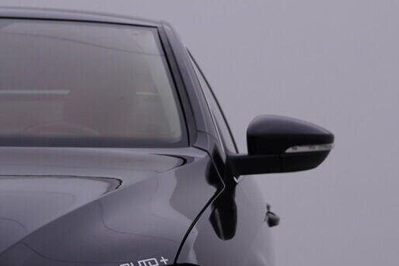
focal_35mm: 101
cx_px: 317
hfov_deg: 20.0
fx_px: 1119
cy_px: 372
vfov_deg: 13.0
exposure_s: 1/125
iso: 125
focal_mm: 24
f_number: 5.6
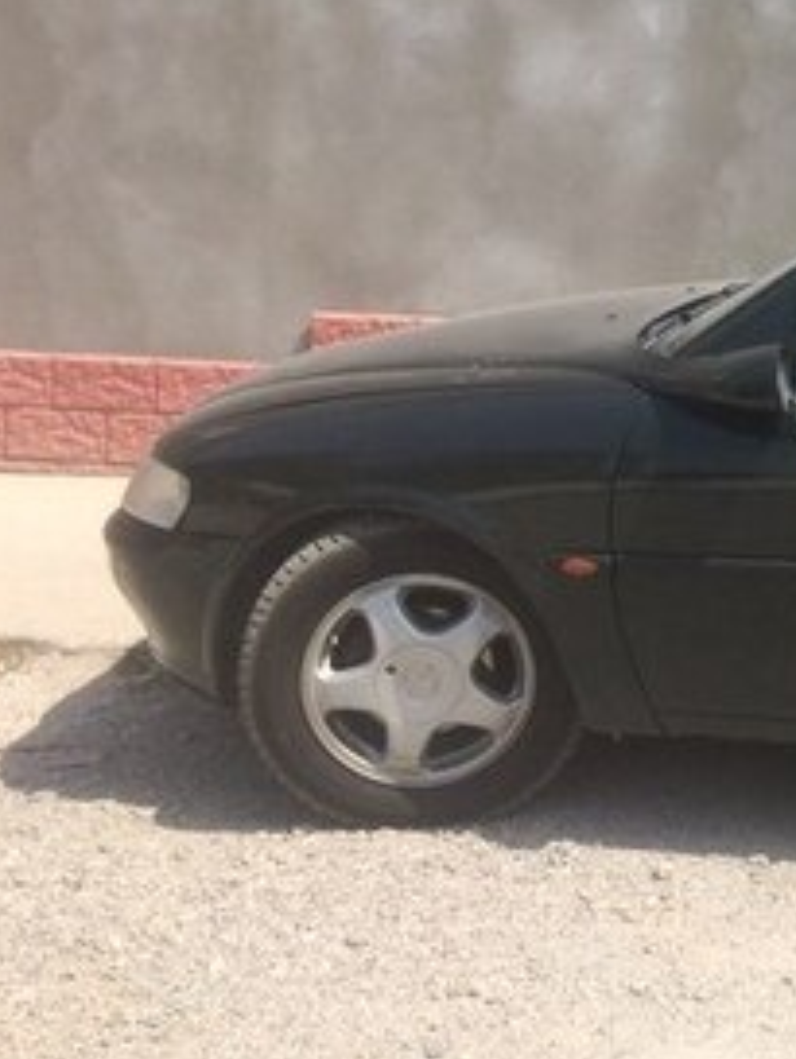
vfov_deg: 27.5
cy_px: 316
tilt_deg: -4.0
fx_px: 2145
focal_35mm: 70
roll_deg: -1.0
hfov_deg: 18.6
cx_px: 1196
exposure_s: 1/1709
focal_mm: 4.15
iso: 32
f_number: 2.2
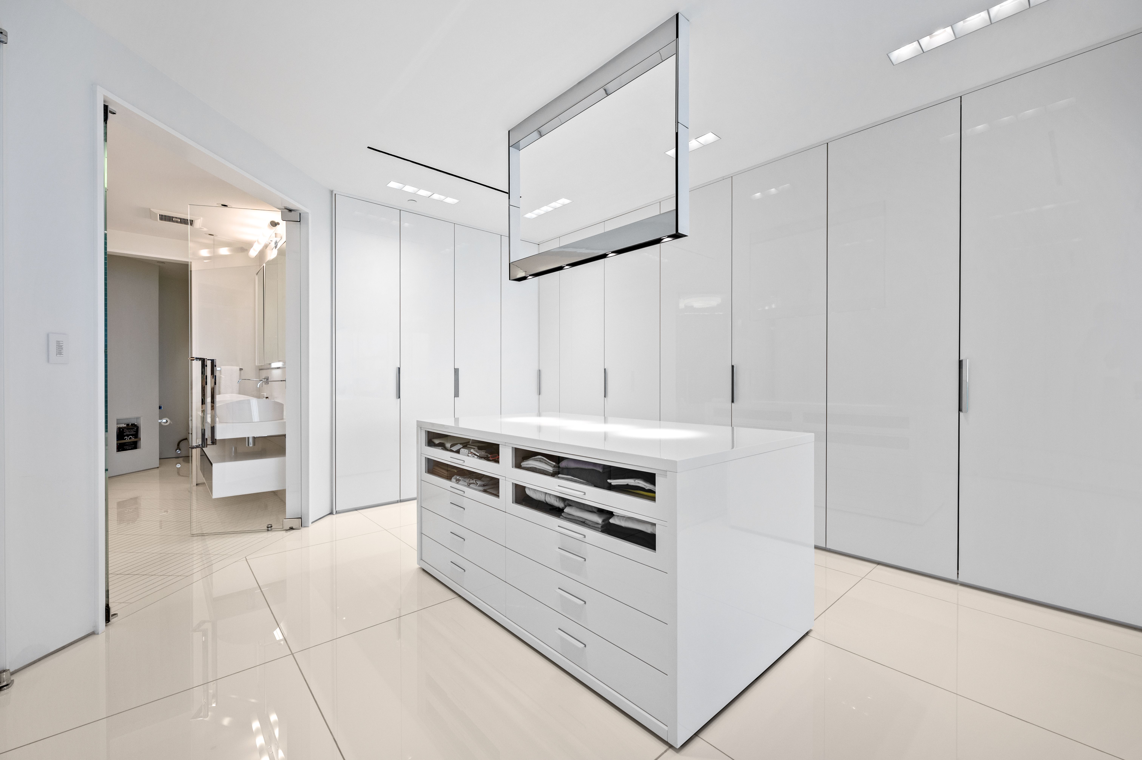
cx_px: 571
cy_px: 380
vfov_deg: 79.1
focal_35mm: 14
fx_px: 460
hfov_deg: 102.3
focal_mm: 14.5
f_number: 5
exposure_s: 1/80
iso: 200
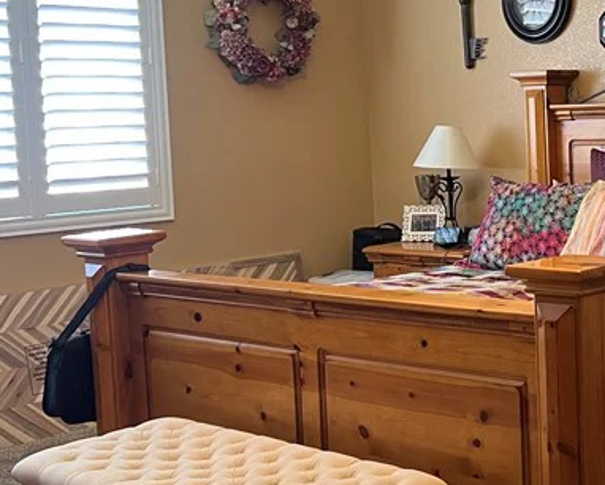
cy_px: 174
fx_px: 1218
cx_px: 640
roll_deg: +2.4
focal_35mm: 68
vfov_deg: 22.4
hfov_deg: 26.1
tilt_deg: -3.5
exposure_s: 1/60
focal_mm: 5.7
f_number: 1.5
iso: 125
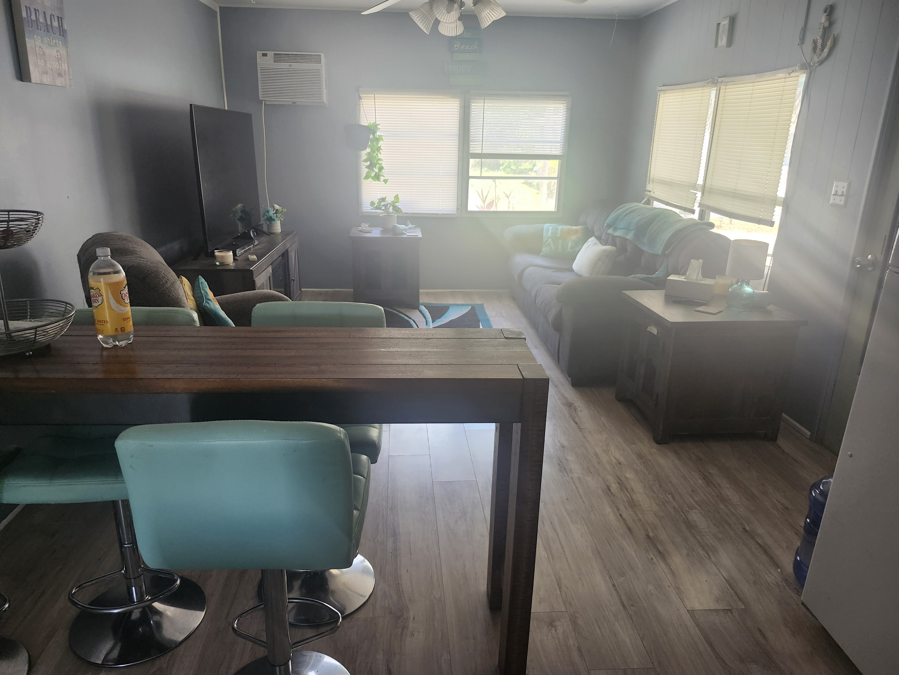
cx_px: 450
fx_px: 597
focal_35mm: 23
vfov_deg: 58.9
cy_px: 338
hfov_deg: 73.9
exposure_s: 1/120
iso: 400
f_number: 1.8
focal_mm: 5.54
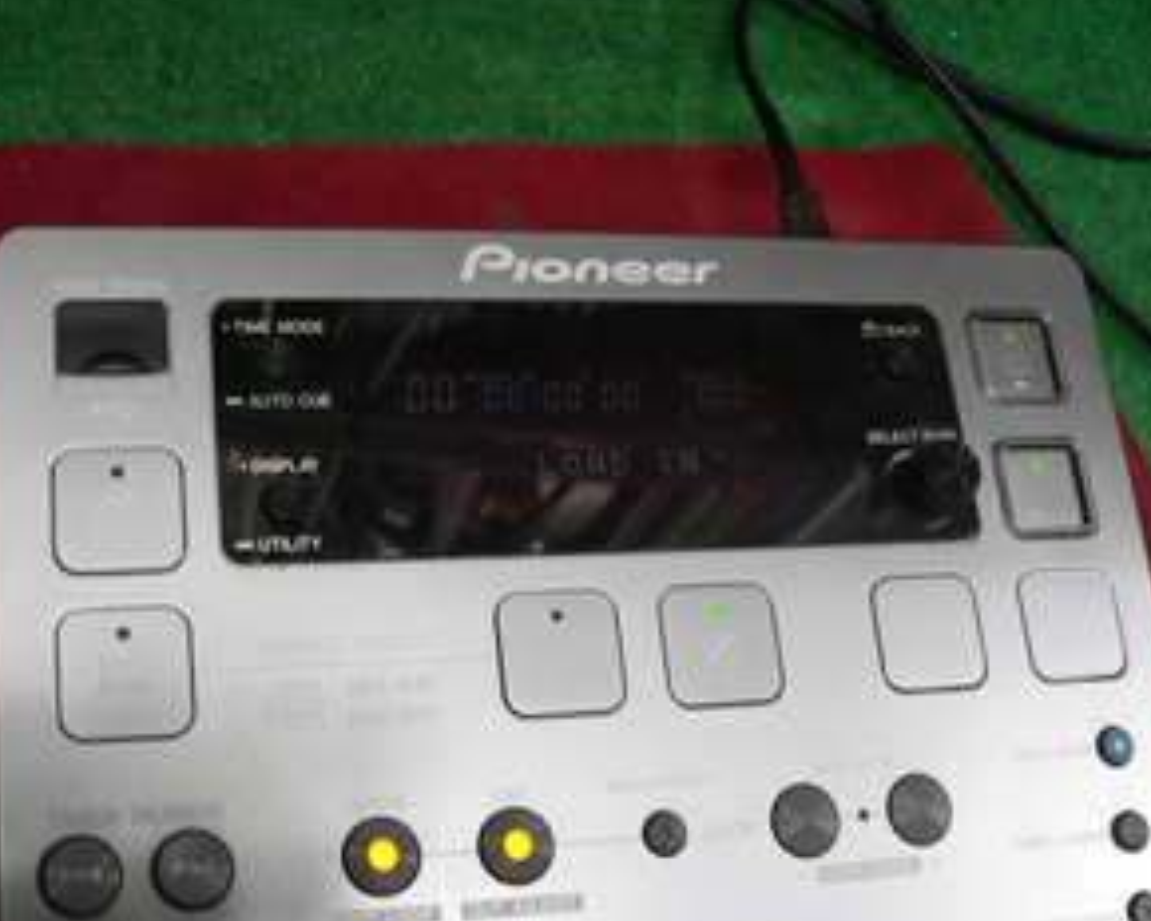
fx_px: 1567
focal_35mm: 46
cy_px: 534
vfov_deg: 32.7
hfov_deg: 40.2
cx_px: 472
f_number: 2.8
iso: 200
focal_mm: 6
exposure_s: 1/40
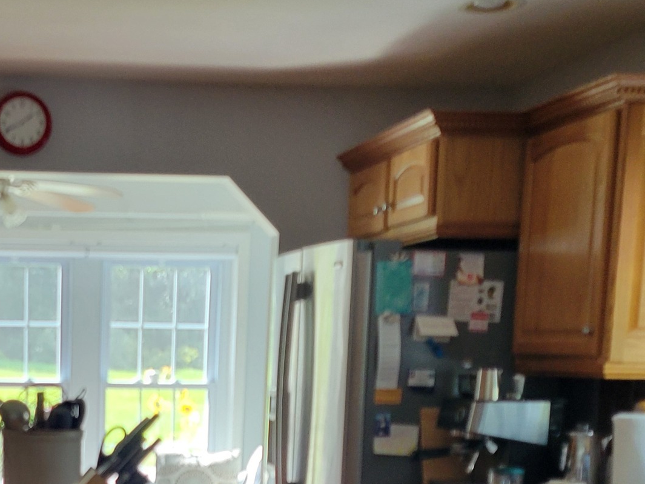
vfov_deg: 18.7
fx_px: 1398
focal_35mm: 75
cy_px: 559
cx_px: 78
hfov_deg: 25.3
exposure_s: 1/120
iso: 200
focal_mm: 5.4
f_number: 1.8
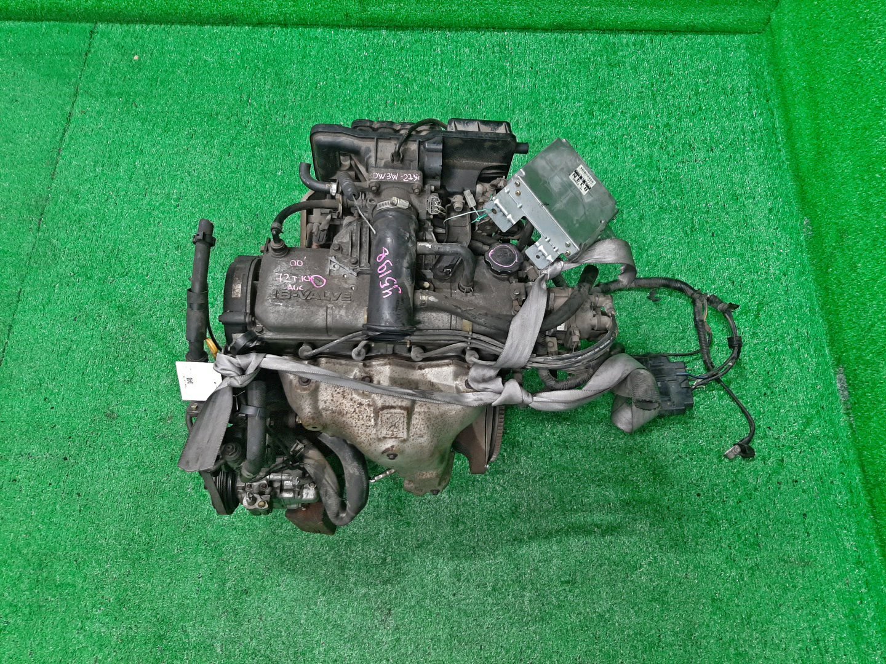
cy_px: 332
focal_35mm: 26
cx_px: 443
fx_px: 665
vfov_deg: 53.1
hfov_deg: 67.3
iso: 139
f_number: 1.7
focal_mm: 3.93
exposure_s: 1/50
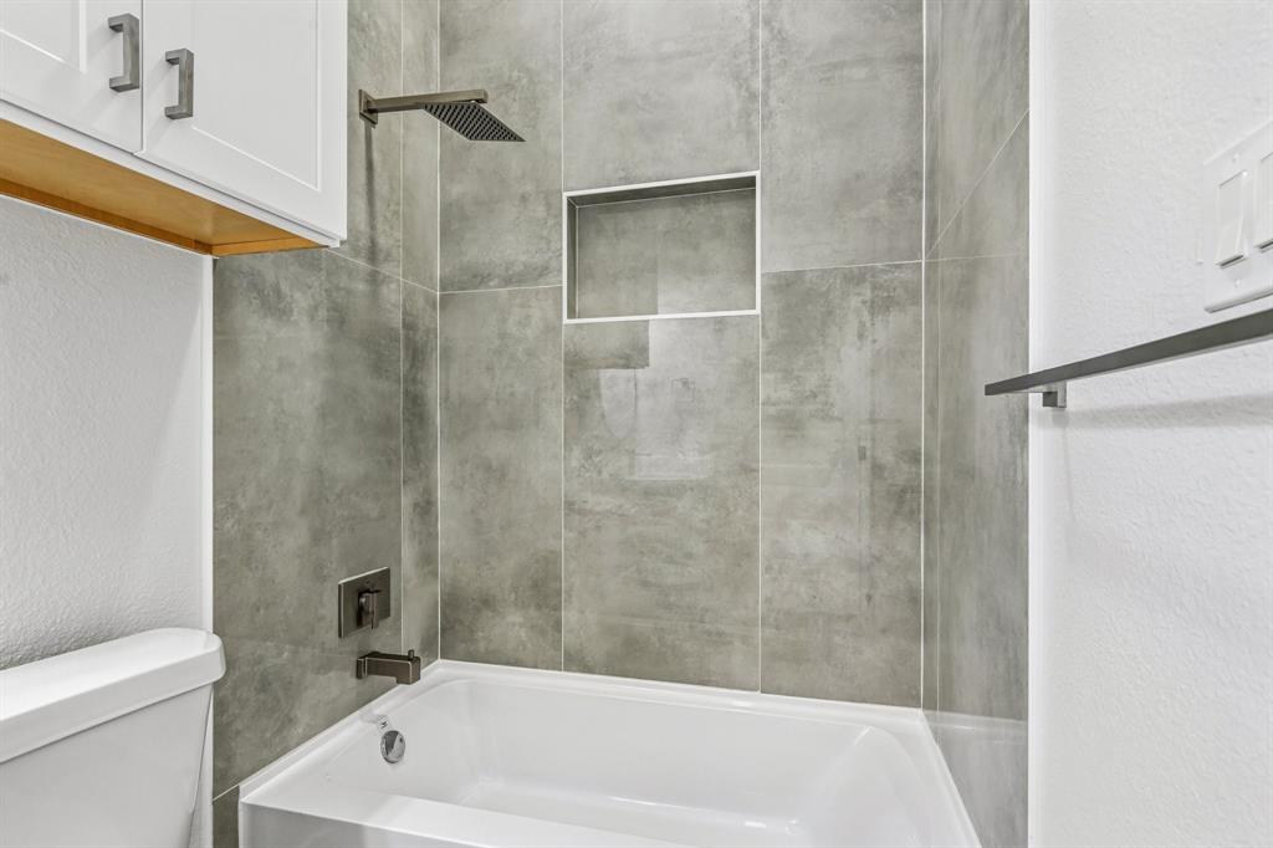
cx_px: 636
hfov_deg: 93.3
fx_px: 601
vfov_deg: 70.4
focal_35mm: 17
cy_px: 424
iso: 400
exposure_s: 1/15
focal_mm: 17
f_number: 8
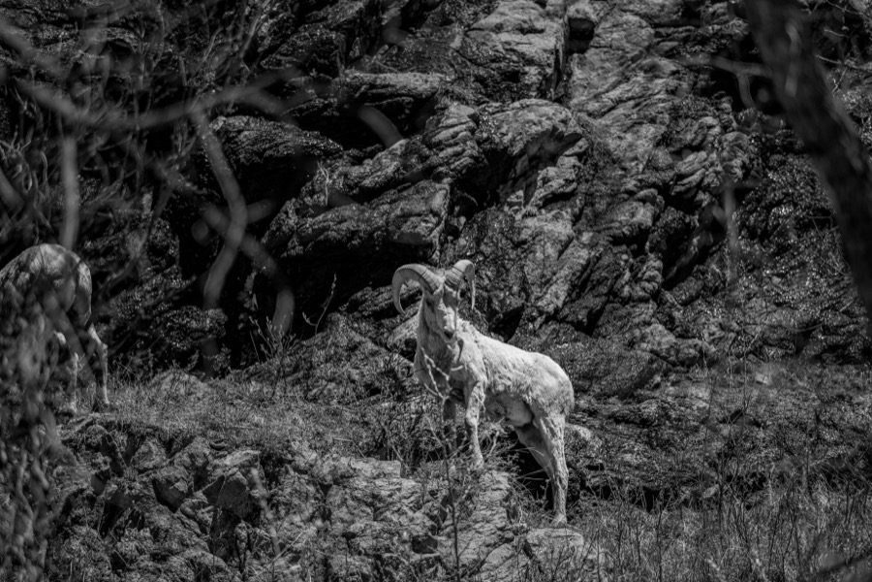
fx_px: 4844
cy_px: 291
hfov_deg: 10.3
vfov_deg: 6.9
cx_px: 436
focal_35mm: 200
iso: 50
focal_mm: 200
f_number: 2.8
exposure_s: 1/640
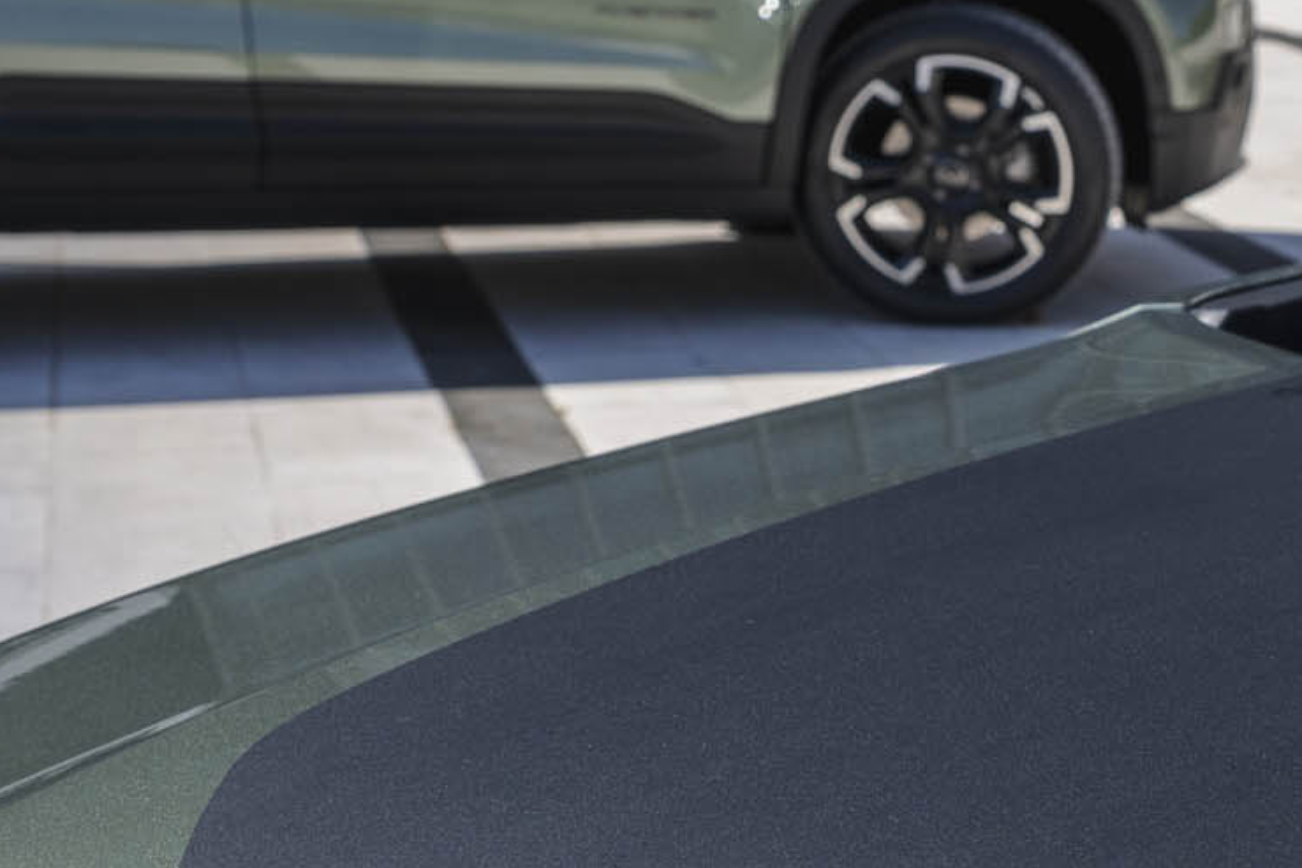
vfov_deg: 11.8
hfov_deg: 16.9
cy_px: 447
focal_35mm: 116
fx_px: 4203
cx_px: 1512
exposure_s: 1/320
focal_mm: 26.5
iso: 100
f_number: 6.3
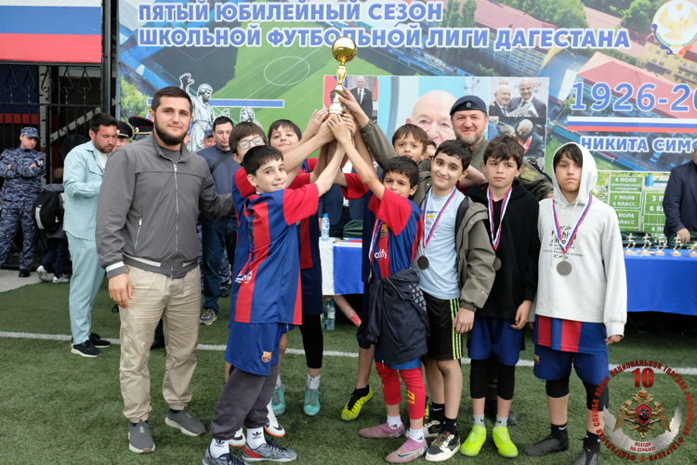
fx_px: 639
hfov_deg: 57.2
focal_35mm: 33
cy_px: 232
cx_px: 348
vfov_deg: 40.0
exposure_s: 1/950
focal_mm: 22.3
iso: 8000
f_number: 5.6
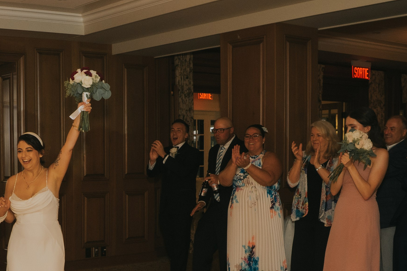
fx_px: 667
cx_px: 59
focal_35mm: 59
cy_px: 234
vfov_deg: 22.5
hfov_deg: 32.6
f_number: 2.8
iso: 500
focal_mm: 12
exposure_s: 1/160
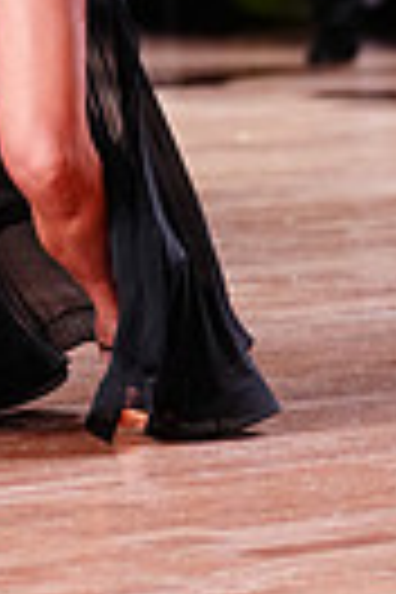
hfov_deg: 2.7
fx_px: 8381
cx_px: -20
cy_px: -508
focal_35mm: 508
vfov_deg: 4.0
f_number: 2.8
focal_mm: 116
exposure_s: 1/400
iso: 2000
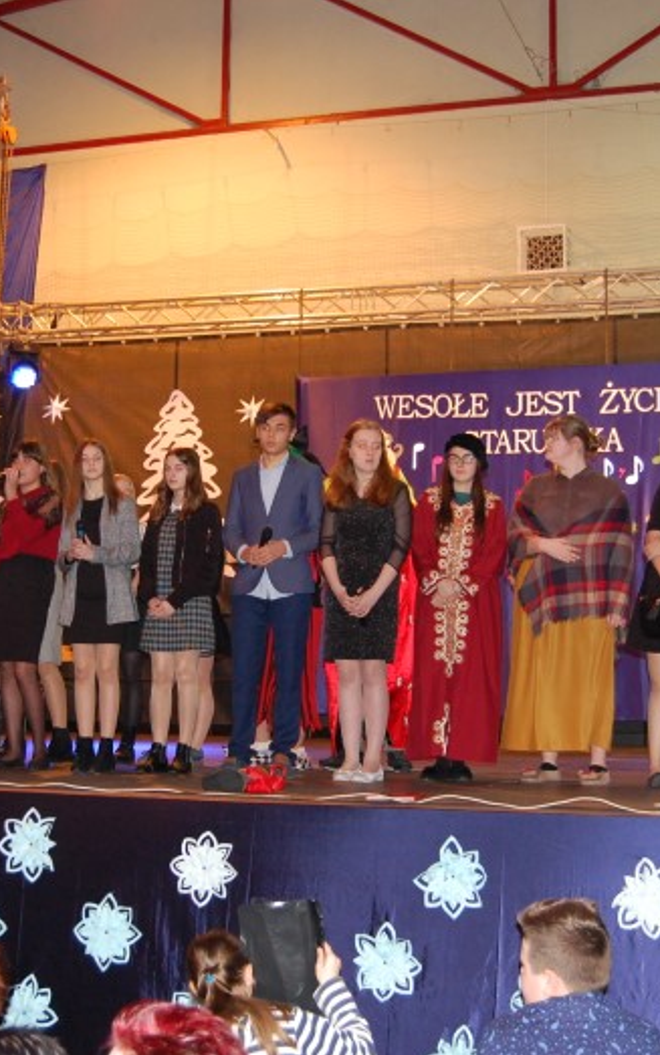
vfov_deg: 37.7
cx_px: 315
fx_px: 1547
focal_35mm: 54
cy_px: 535
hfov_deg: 24.1
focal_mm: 23
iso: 900
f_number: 3.8
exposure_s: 1/60
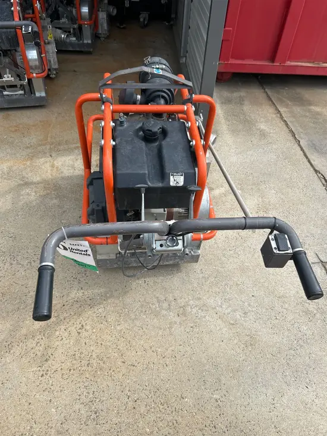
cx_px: 164
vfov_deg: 67.3
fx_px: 327
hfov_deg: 53.1
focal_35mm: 26
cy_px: 218
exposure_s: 1/2008
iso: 50
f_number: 1.5
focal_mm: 5.7
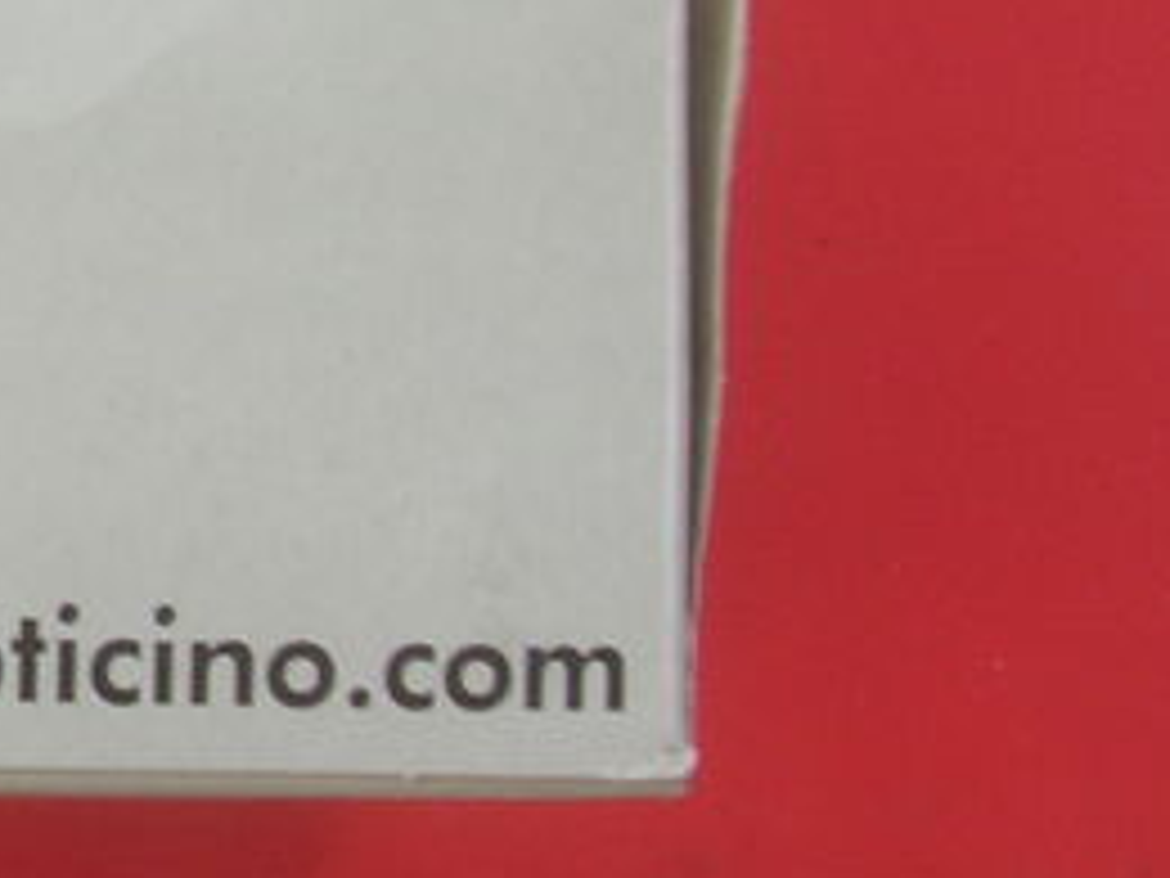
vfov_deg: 11.3
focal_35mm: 131
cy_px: 198
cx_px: -846
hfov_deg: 13.7
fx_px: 4428
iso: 50
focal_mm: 5.7
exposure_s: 1/22.1
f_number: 4.9
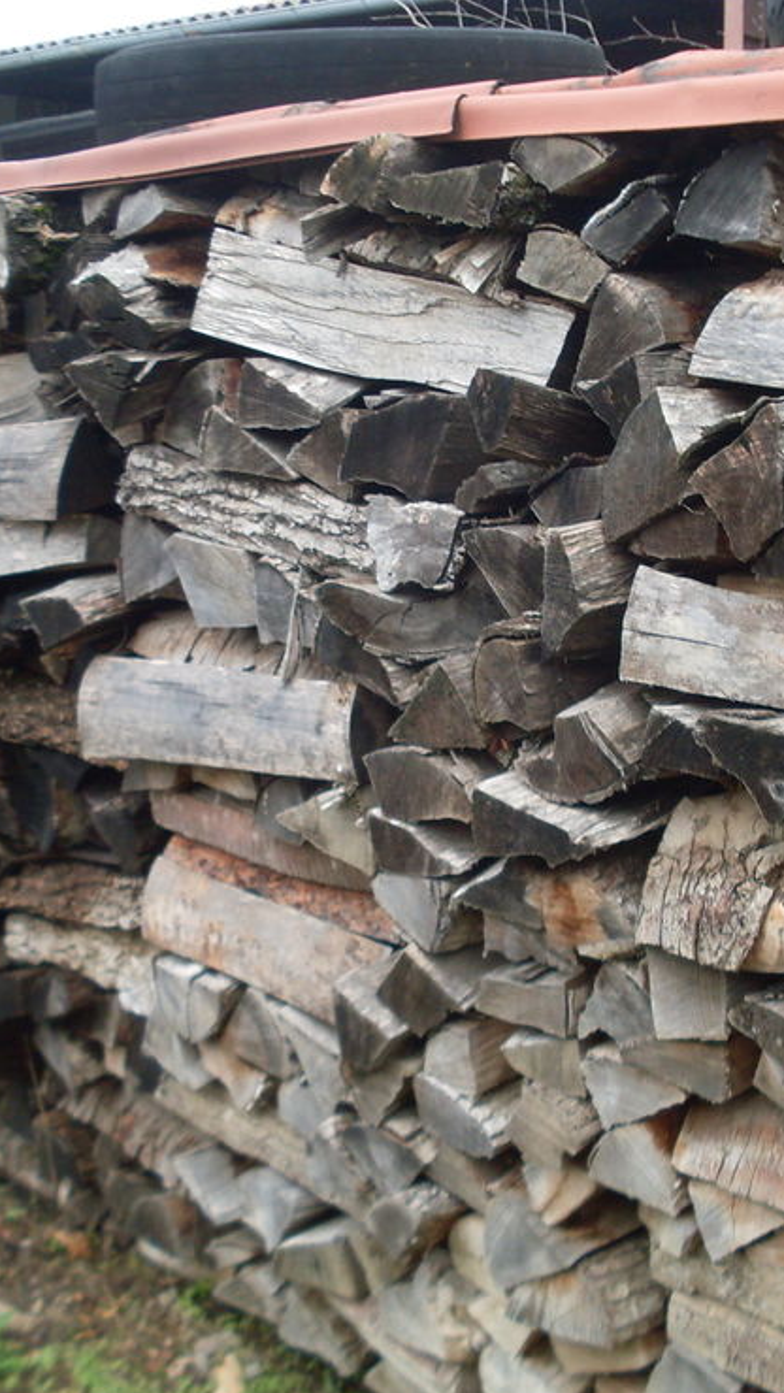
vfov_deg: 37.2
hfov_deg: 21.5
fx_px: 2068
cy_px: 692
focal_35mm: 56
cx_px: 413
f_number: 2.8
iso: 80
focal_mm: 6.3
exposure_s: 1/125
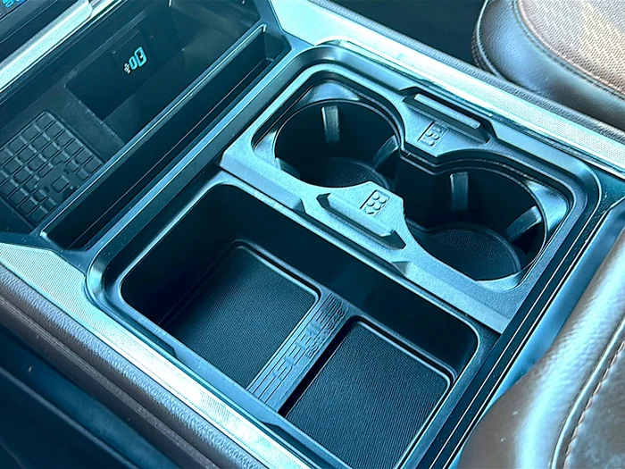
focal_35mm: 32
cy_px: 234
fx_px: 578
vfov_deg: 44.2
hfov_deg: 56.8
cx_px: 312
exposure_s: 1/40
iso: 250
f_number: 1.78
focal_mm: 6.86
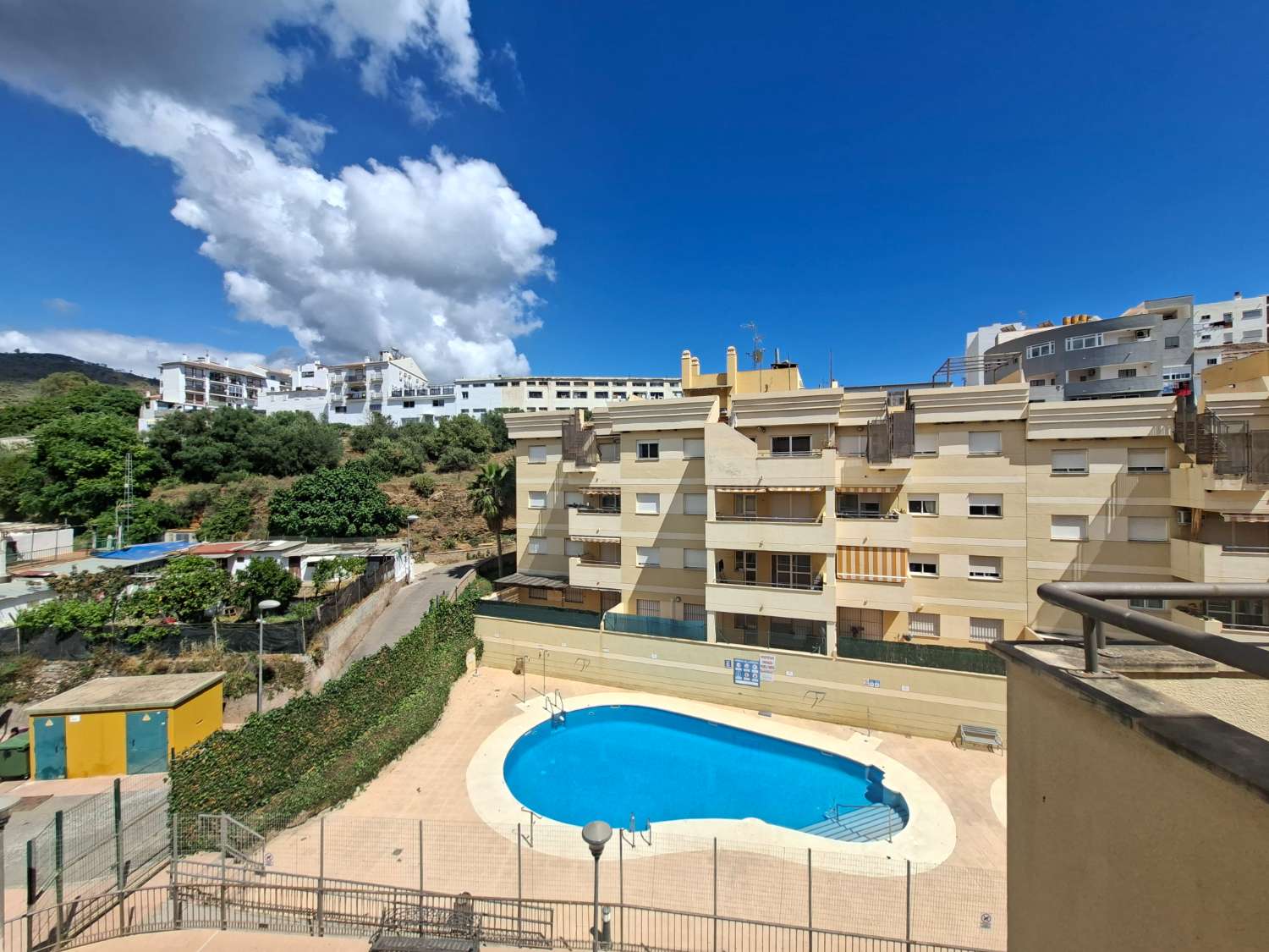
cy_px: 476
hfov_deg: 106.2
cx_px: 634
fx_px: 477
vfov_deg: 89.9
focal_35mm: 13
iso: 40
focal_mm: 1.74
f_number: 2.2
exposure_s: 1/1332
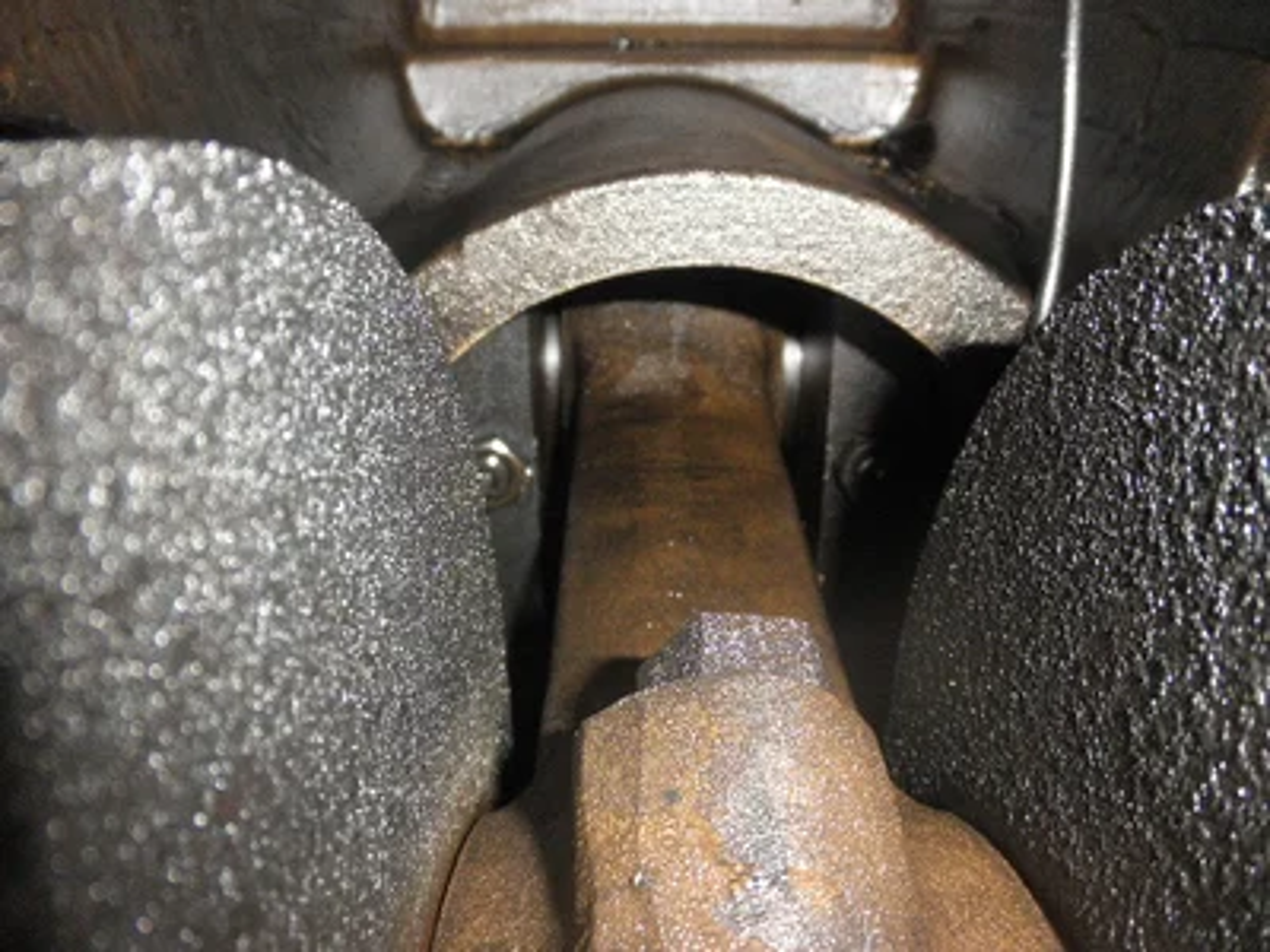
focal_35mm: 28
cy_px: 476
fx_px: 1027
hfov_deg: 63.4
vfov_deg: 49.7
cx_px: 635
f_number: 8.5
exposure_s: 1/30
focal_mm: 5
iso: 250
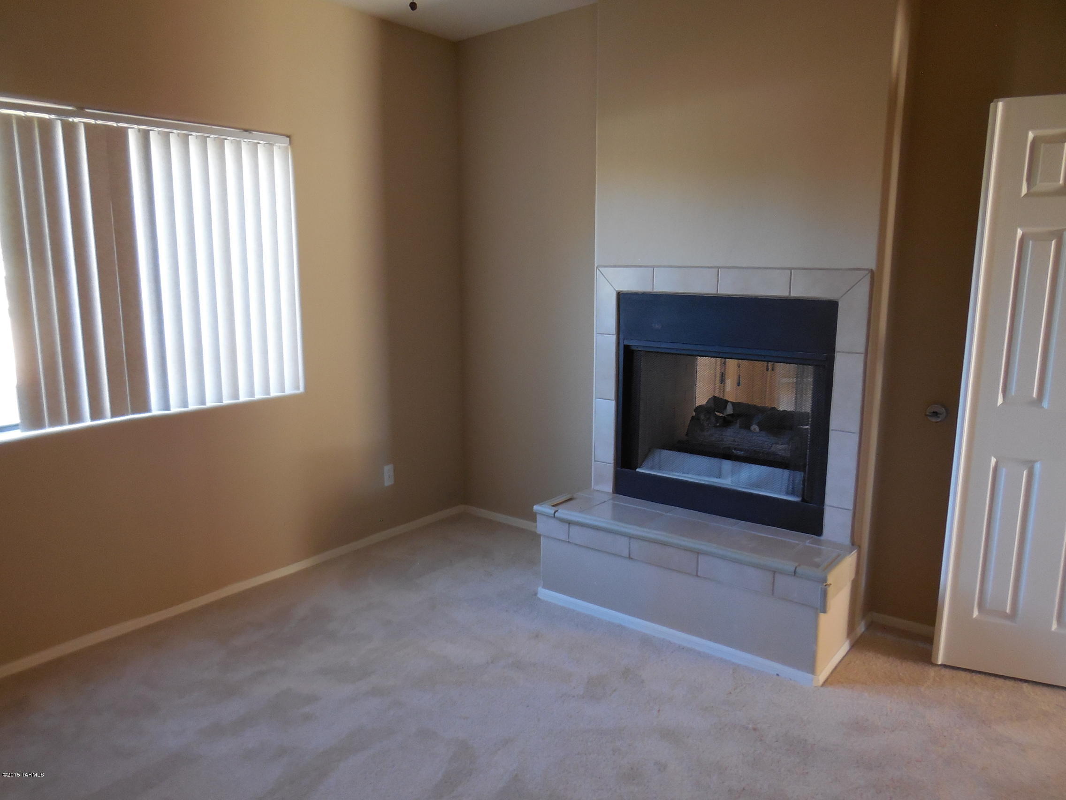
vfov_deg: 54.9
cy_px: 400
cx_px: 533
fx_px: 770
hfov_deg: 69.4
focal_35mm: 25
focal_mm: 4.5
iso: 320
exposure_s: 1/30
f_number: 3.1
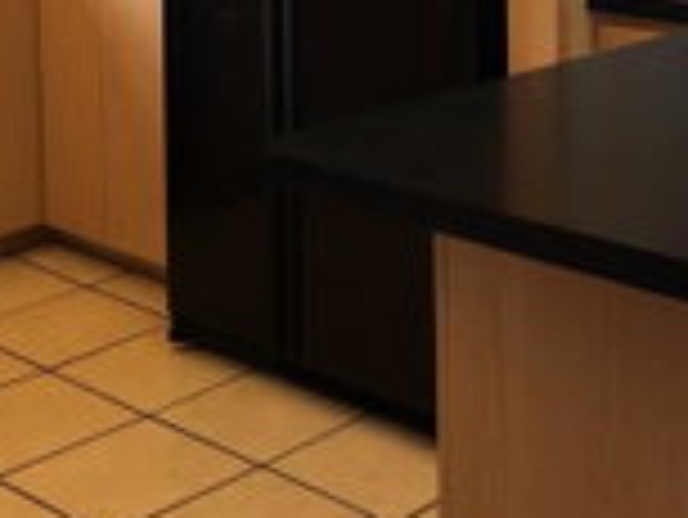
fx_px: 1611
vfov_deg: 17.4
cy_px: -108
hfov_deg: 23.9
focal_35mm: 81
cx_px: 497
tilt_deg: -7.5
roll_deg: +0.7
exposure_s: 1/40
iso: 32
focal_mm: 4.15
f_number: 2.2
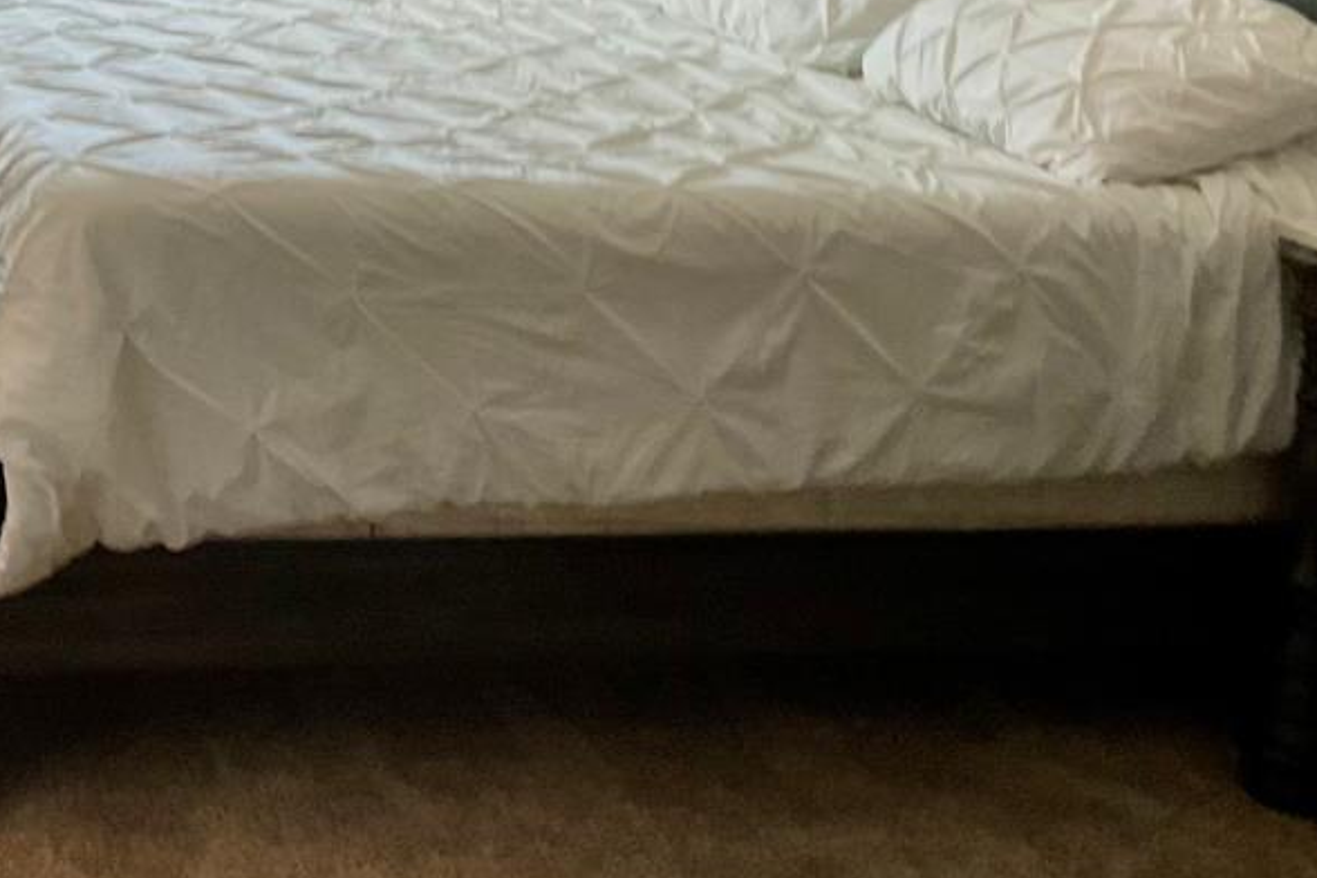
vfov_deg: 17.4
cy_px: 41
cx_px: 237
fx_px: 2817
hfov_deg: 25.8
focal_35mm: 77
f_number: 1.8
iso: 80
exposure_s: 1/60
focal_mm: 3
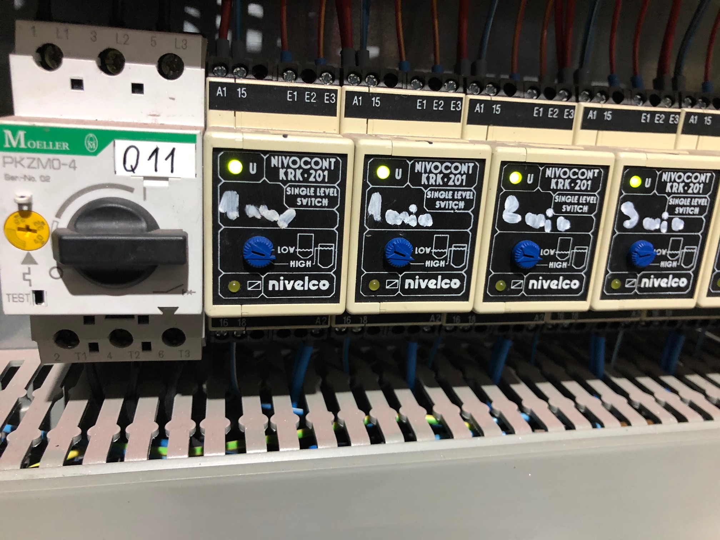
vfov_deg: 49.7
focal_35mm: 28
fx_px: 582
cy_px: 270
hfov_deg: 63.4
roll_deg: -2.7
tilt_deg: -15.9
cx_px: 360
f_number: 1.8
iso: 100
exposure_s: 1/13
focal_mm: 4
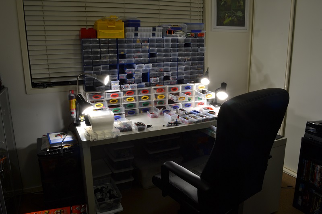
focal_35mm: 27
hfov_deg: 67.4
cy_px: 107
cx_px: 161
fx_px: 241
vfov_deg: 47.9
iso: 100
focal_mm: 18
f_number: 22
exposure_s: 1
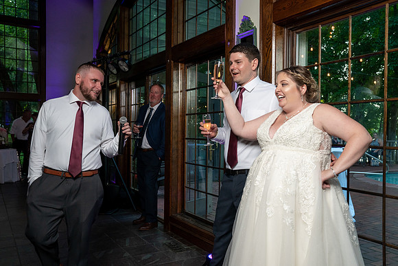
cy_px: 133
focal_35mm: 33
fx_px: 365
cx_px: 199
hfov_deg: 57.2
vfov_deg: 40.0
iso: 2000
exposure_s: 1/200
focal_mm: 33
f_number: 5.6
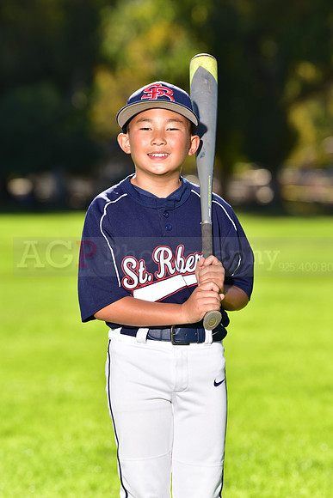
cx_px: 166
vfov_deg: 10.8
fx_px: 2634
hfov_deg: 7.2
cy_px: 249
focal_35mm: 190
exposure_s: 1/250
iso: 80
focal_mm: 190
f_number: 5
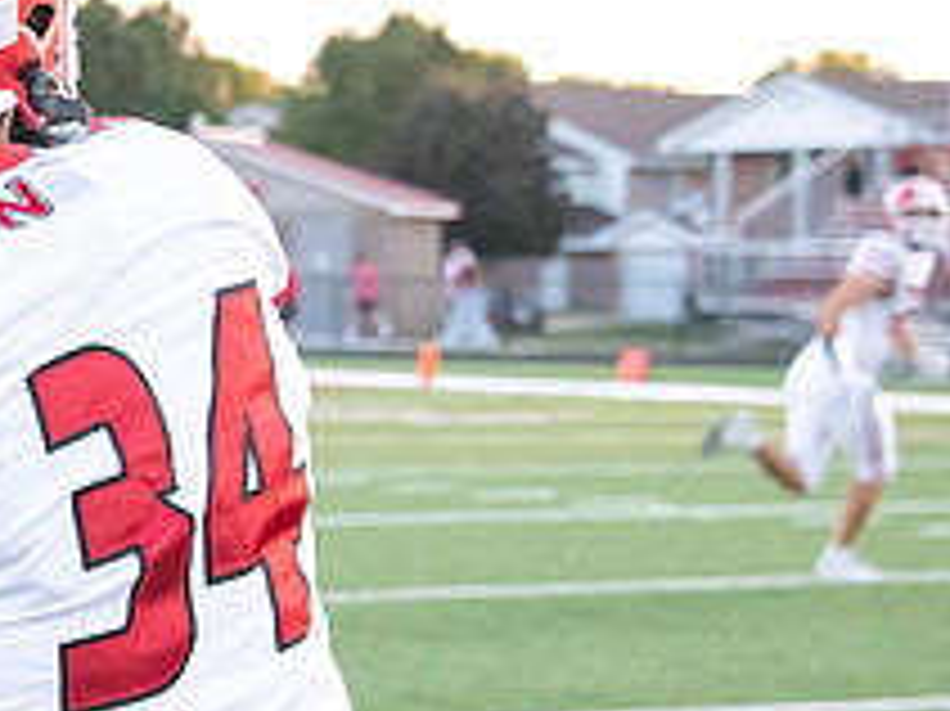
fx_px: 4718
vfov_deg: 8.6
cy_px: 367
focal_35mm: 172
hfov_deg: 11.3
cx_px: -81
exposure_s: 1/1000
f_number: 5.6
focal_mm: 65
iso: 4000
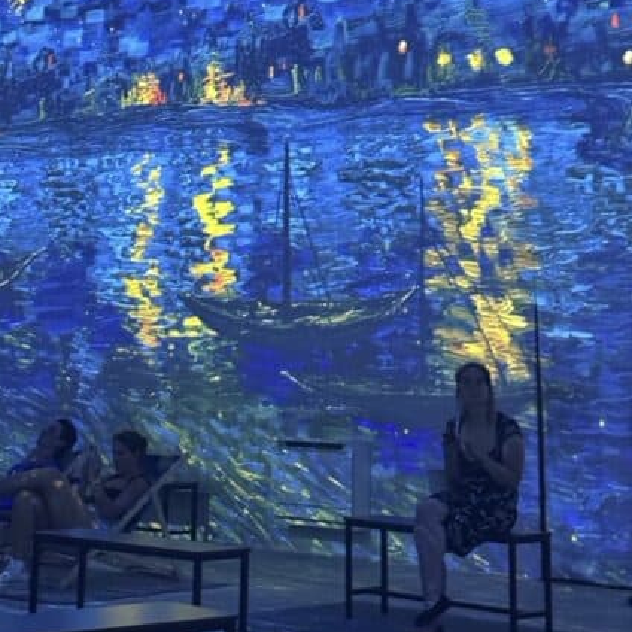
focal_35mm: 80
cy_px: 100
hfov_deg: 21.6
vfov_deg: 21.3
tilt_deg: +10.5
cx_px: 244
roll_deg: -1.1
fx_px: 1652
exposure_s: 1/30
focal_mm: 6.86
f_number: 1.78
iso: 640
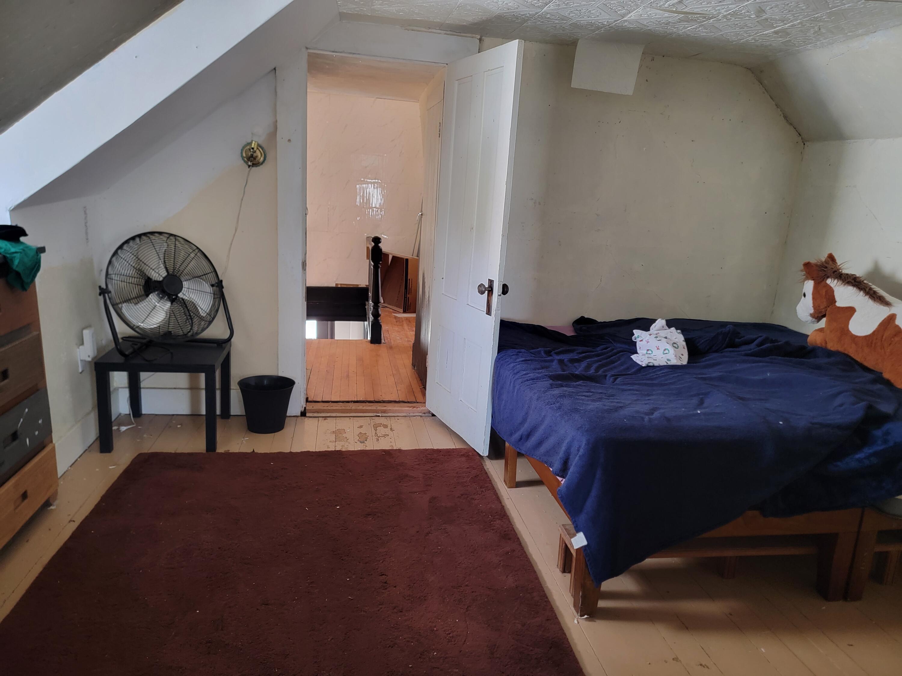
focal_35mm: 24
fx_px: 625
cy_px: 338
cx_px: 451
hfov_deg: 71.6
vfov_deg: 56.8
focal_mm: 6.7
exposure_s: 1/40
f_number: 1.8
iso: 400
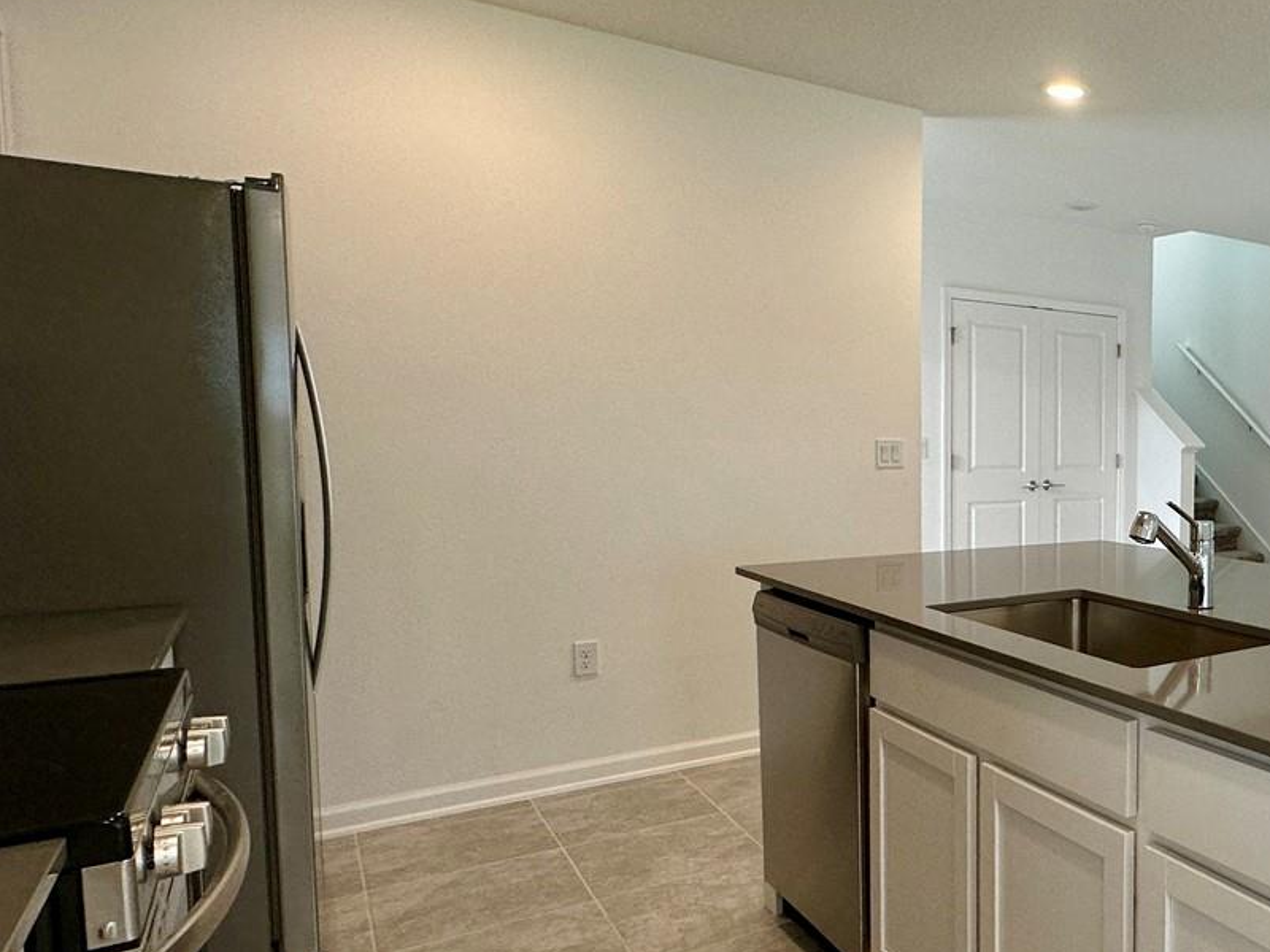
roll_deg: -1.2
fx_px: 1027
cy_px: 503
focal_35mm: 28
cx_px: 1218
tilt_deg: -3.8
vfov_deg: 49.7
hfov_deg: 52.8
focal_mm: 2.22
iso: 125
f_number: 2.2
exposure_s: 1/120
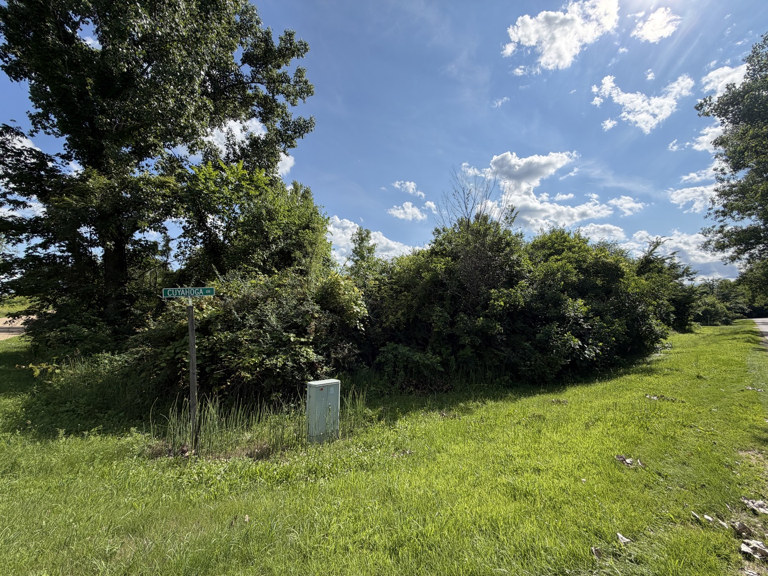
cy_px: 288
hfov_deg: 102.1
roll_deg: -1.5
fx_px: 311
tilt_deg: +4.7
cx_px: 384
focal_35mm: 14
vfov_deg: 85.7
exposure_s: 1/1017
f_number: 2.2
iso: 20
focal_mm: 2.22
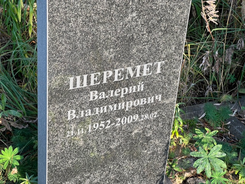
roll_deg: -2.2
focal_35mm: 77
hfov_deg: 25.3
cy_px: 92
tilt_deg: -34.8
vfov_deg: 19.1
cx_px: 122
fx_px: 545
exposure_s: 1/99
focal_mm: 9
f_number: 2.8
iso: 50
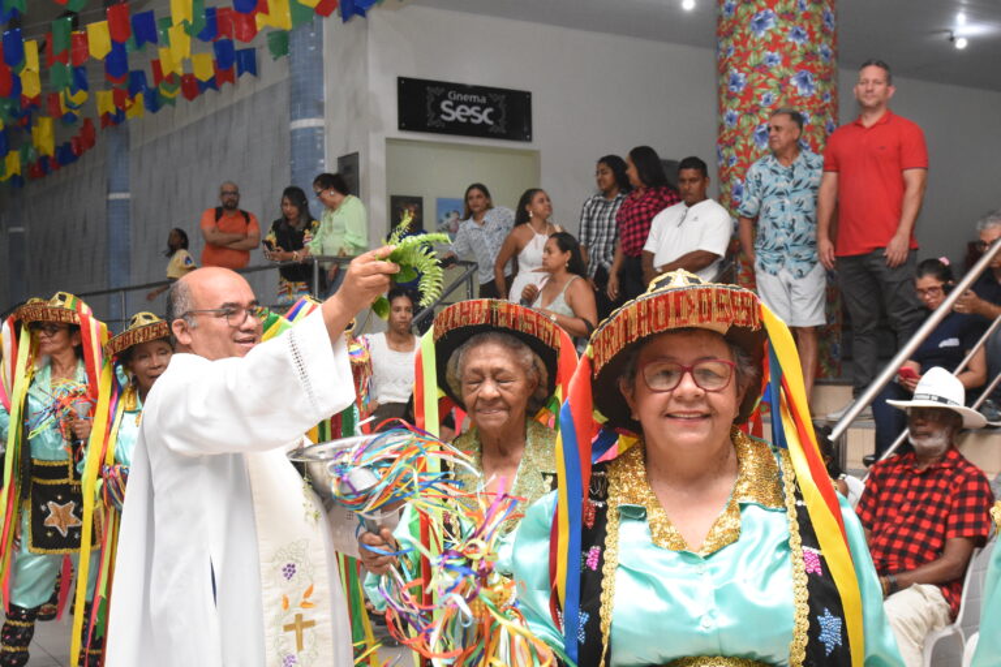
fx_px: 1293
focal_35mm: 46
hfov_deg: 42.3
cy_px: 334
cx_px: 500
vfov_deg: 28.9
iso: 4000
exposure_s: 1/250
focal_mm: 31
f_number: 5.6
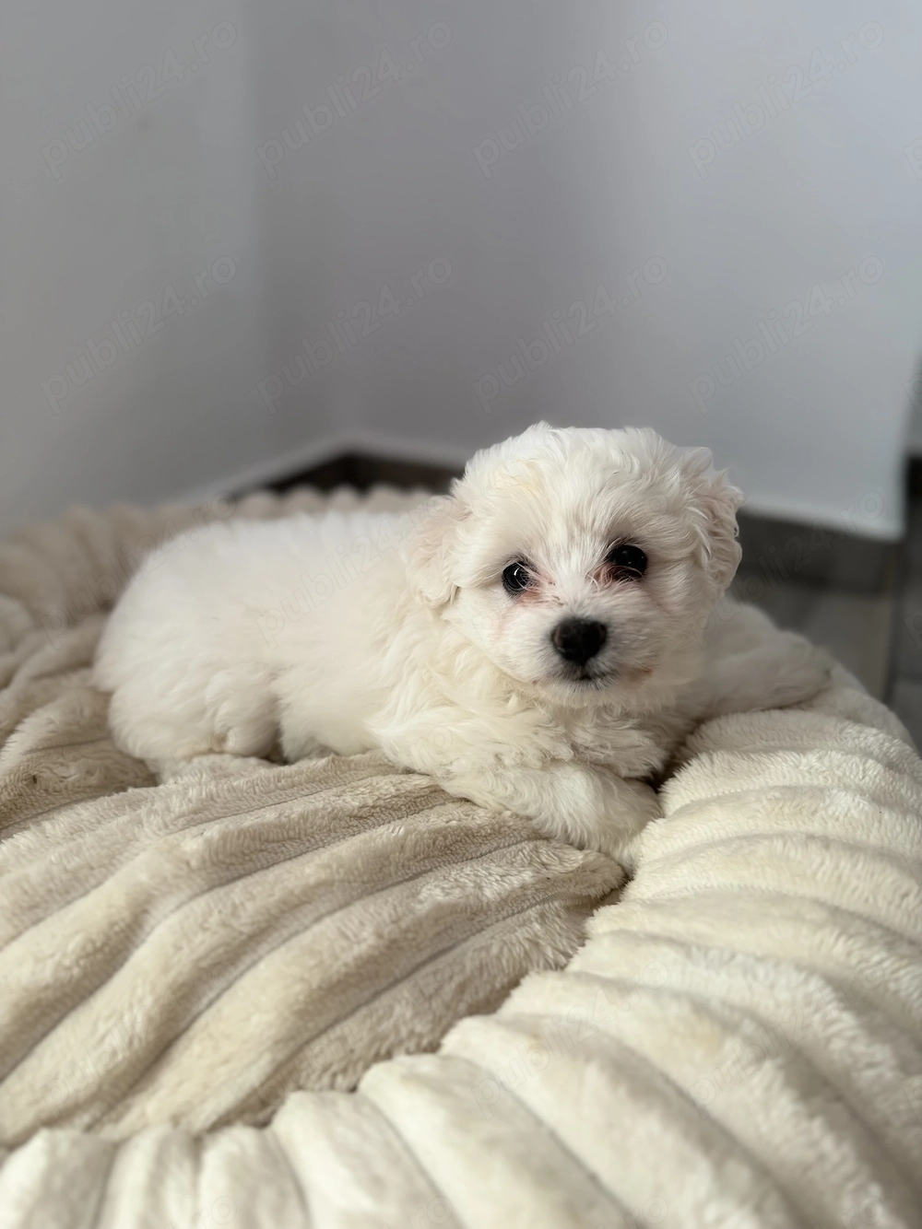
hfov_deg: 56.8
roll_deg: -2.7
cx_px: 461
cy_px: 614
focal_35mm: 24
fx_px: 853
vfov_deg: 71.6
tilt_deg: -26.7
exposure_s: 1/121
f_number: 1.78
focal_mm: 6.76
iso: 64
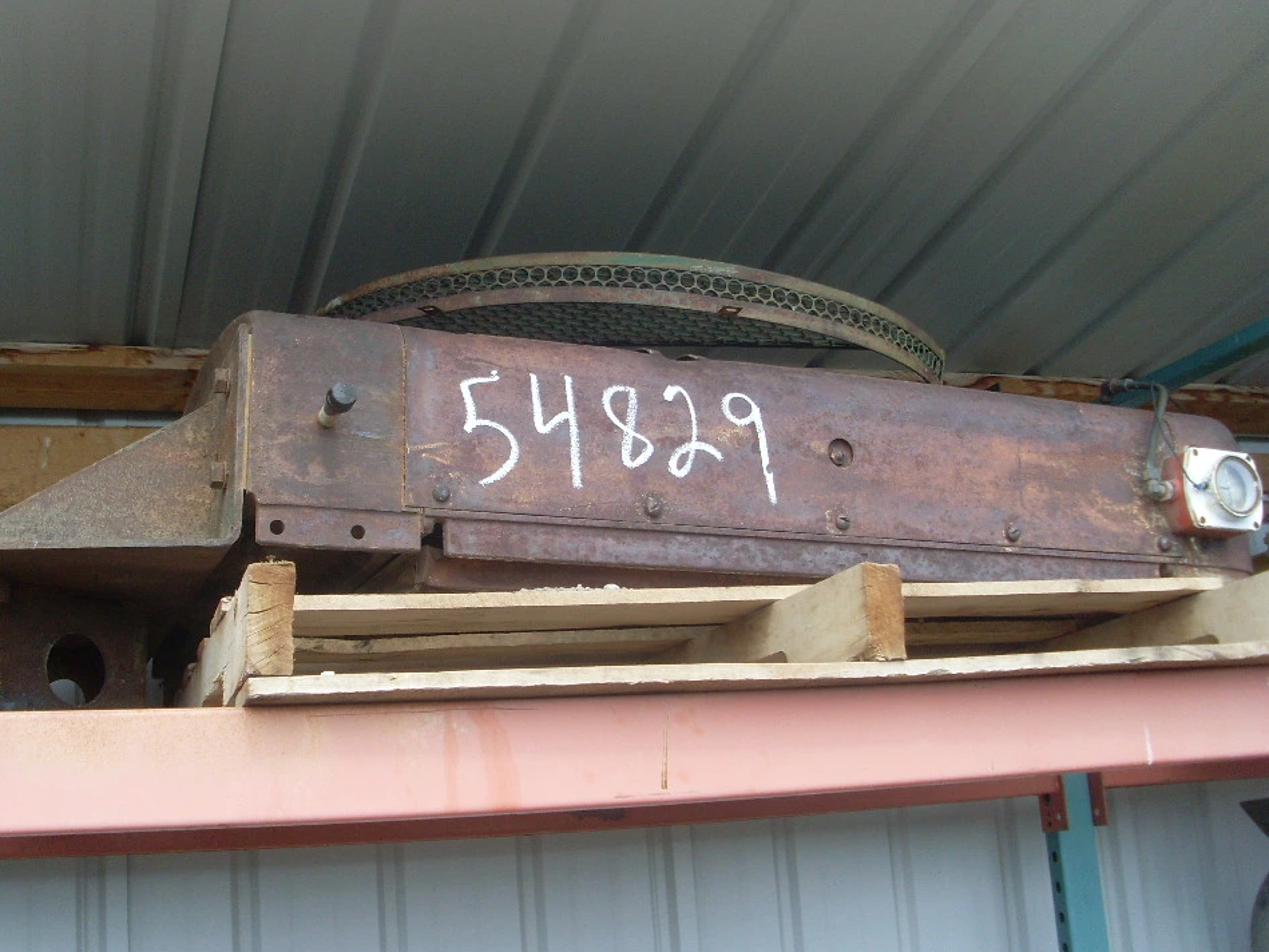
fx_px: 1503
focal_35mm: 41
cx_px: 600
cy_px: 475
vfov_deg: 35.1
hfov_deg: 45.8
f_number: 7.7
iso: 80
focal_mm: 6.3
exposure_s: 1/90
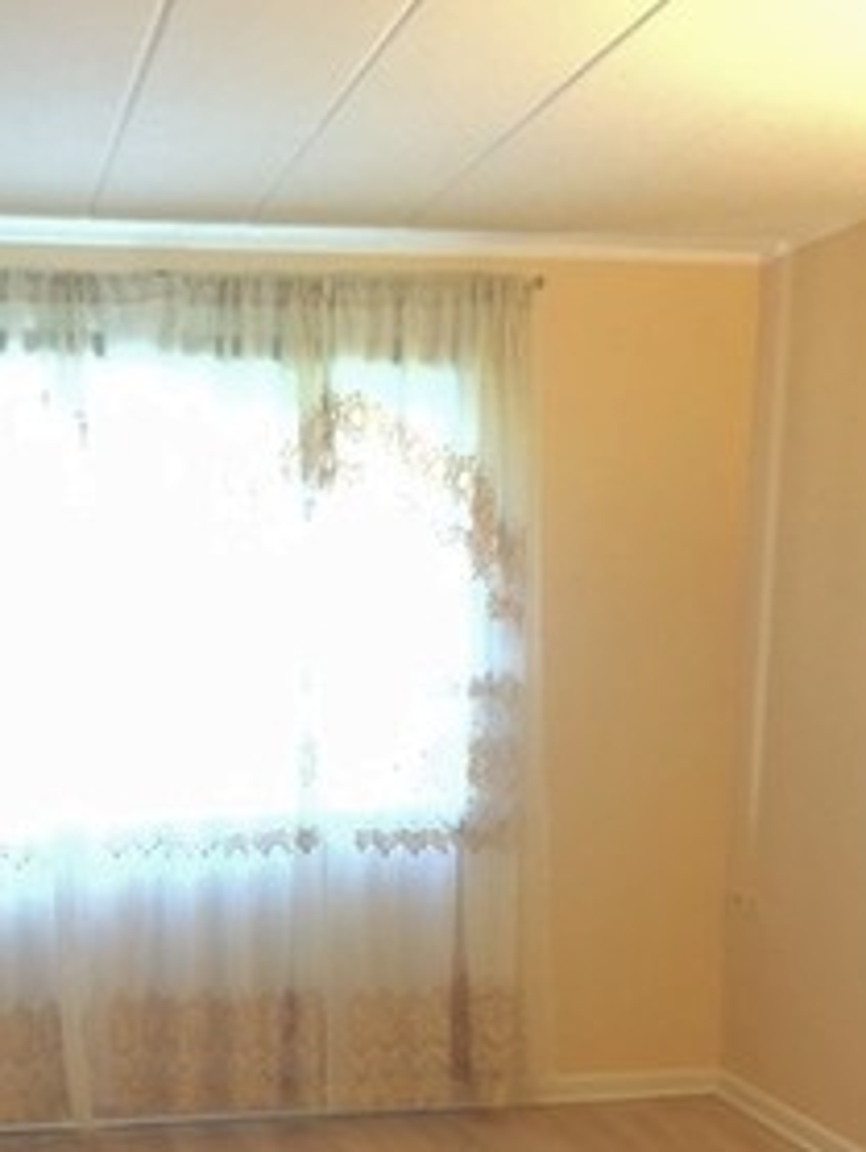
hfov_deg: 28.7
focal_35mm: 50
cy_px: 920
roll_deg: +0.3
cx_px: 211
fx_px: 1665
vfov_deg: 36.8
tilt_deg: -8.3
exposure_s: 1/33
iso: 160
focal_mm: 4.15
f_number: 2.2
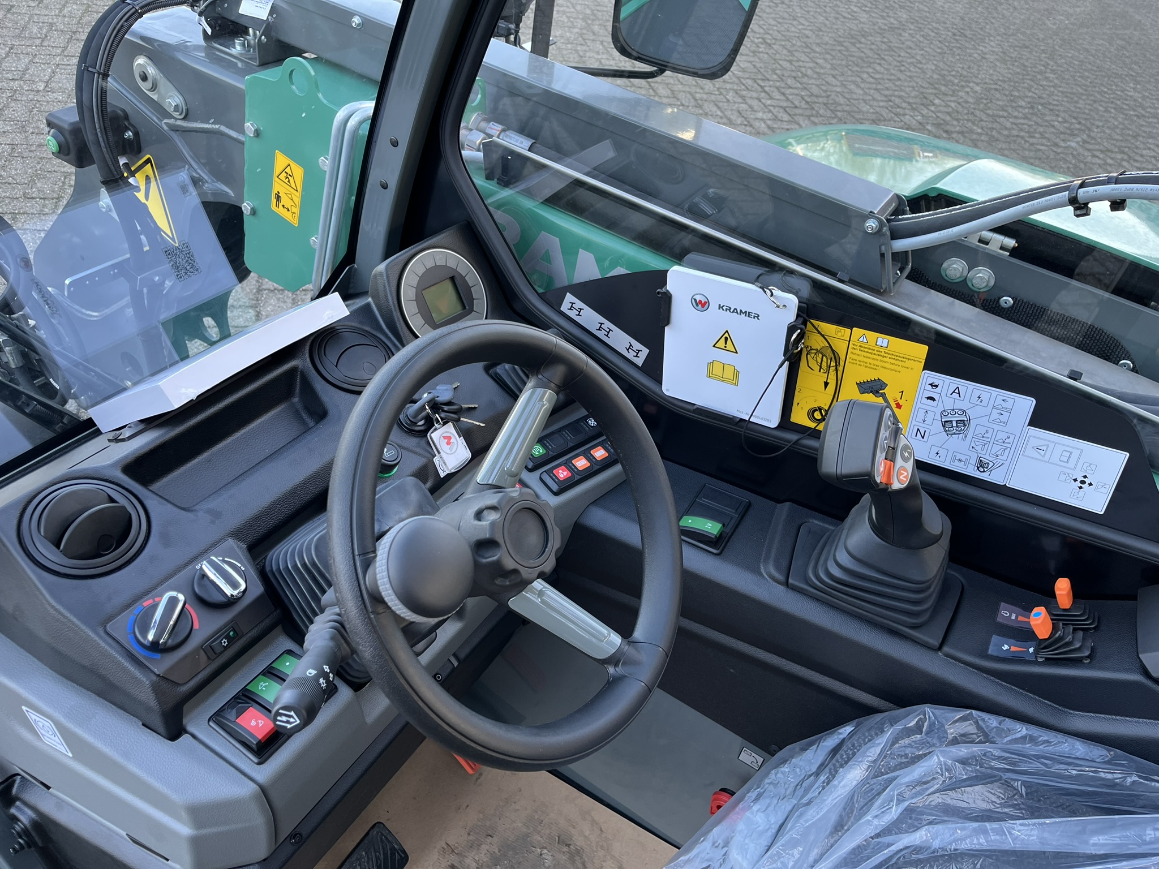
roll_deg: -13.6
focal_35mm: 26
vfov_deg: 53.1
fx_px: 871
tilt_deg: -40.3
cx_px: 580
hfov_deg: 67.3
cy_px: 434
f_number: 1.6
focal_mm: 5.1
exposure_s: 1/122
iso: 64
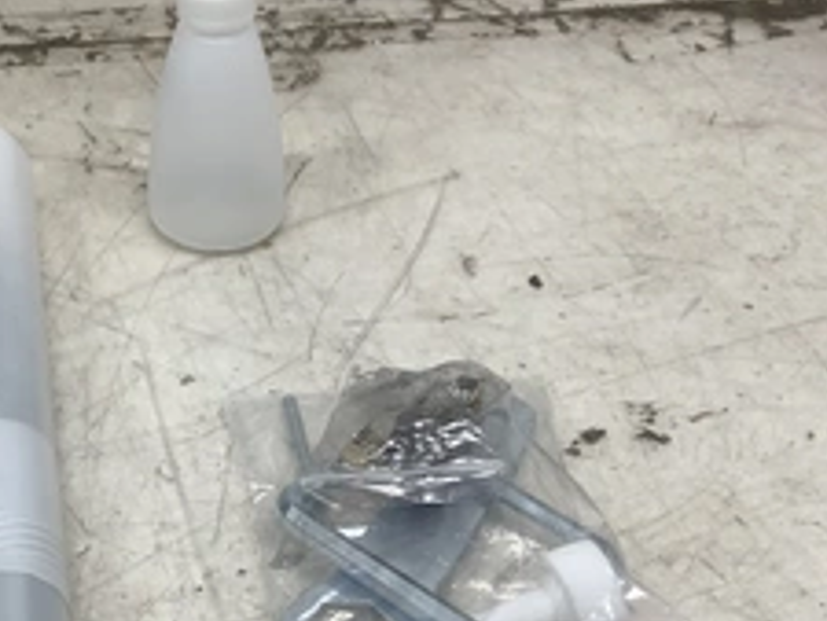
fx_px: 1315
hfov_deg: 34.3
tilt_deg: -44.9
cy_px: 459
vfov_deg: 26.3
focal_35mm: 55
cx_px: 224
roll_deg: +0.9
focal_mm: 3.3
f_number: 2.4
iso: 64
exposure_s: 1/120
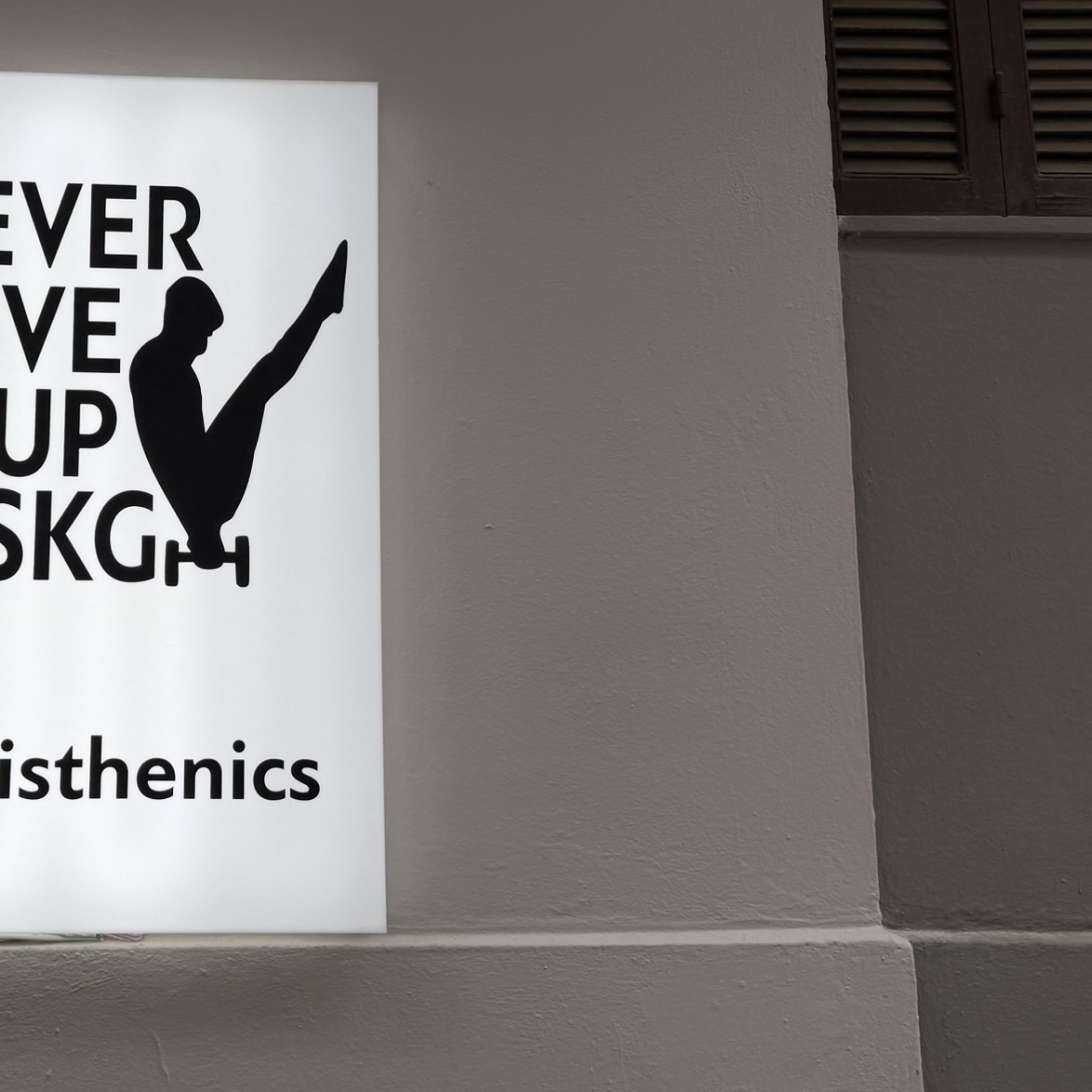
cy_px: 479
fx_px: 1321
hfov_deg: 42.8
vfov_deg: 44.8
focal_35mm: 37
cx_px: 214
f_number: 1.78
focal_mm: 6.76
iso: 80
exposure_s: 1/858
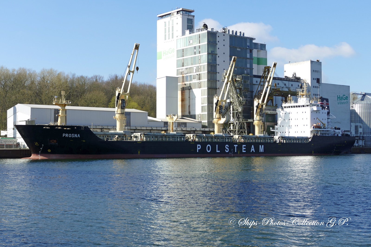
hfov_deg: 35.1
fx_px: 587
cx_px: 186
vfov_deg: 23.8
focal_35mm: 57
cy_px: 124
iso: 125
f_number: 3.5
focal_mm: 20.62
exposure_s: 1/1300
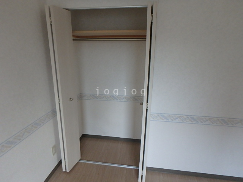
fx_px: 147
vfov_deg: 63.4
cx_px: 122
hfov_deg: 79.0
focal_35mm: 21
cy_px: 91
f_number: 3.5
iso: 500
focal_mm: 3.7
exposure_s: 1/30
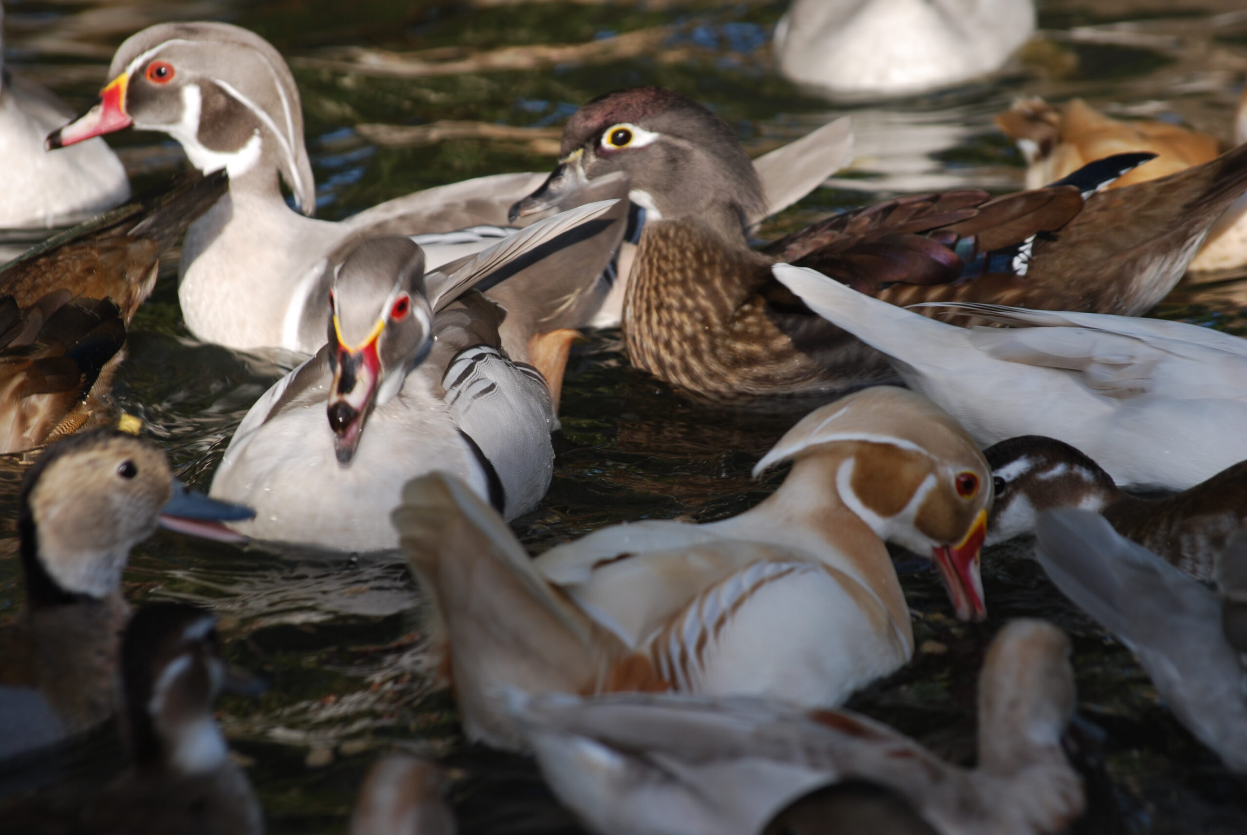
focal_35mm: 248
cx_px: 624
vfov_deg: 5.6
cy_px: 418
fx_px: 8584
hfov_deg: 8.3
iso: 100
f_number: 8
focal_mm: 165
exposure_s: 1/160
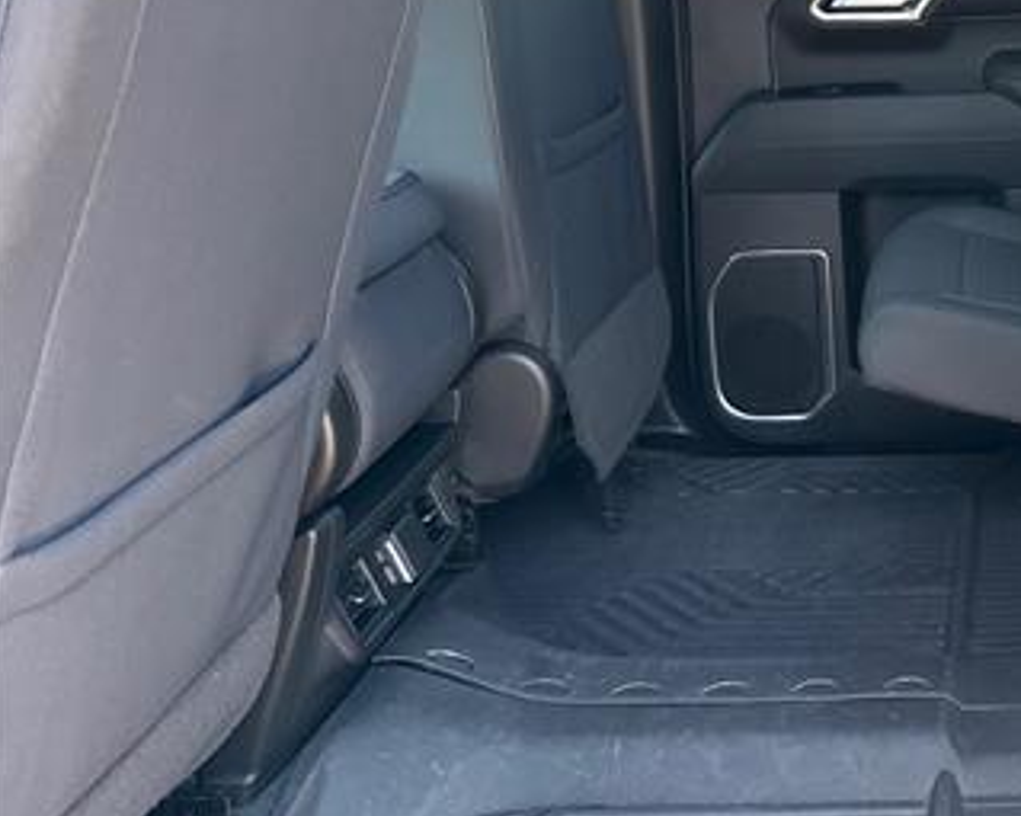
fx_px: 1420
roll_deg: -0.1
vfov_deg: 31.8
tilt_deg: -14.7
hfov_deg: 35.9
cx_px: 1011
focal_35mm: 47
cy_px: 262
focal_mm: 6.76
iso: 320
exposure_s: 1/60
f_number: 1.78
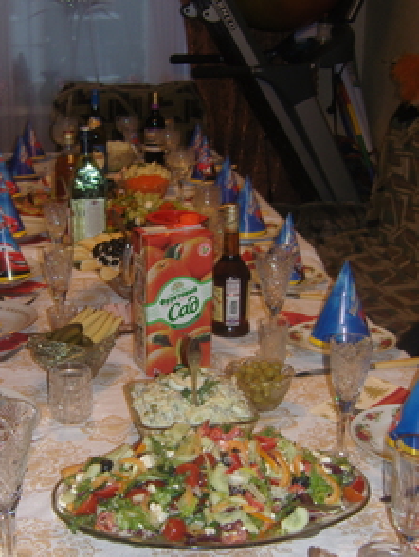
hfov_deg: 28.0
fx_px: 838
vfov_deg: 36.7
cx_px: 152
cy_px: 316
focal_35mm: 52
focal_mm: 7.3
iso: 100
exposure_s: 1/40
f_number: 2.8
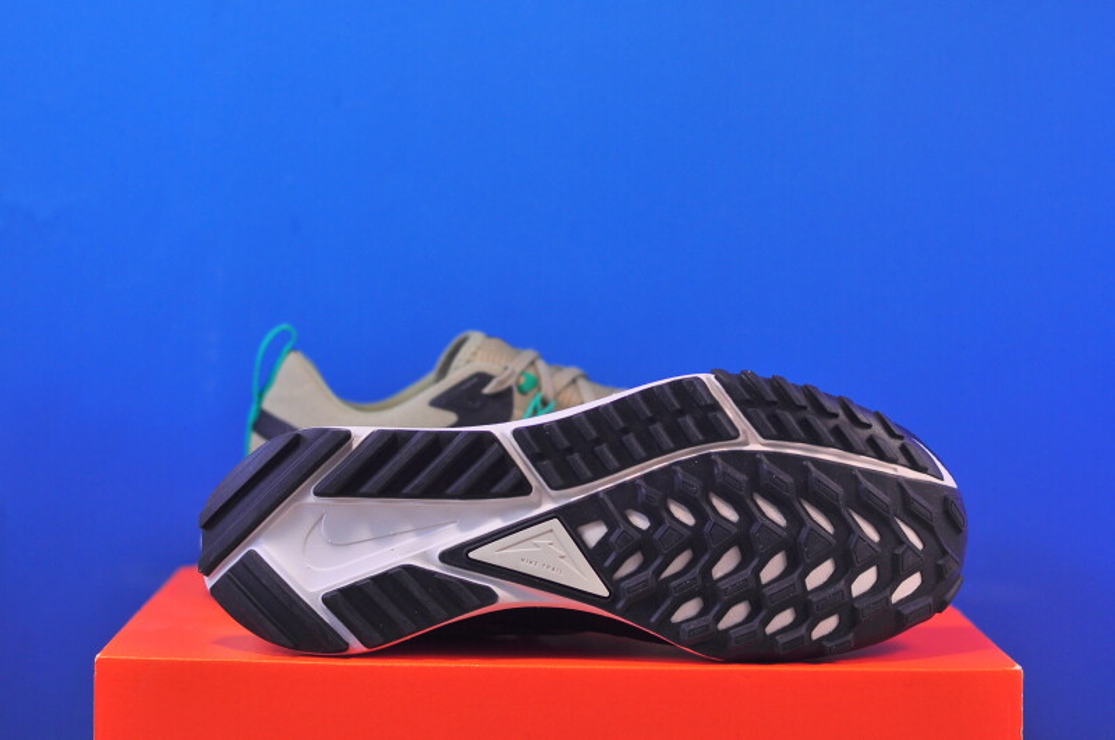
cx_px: 558
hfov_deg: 27.0
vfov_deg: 18.1
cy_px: 370
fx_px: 2320
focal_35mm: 75
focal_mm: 50
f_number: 2.5
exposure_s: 1/320
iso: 250
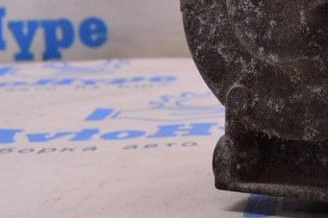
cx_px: 415
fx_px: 902
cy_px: 0
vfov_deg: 13.6
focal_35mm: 99
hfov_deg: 19.2
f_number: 8
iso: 1600
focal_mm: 22
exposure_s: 1/125
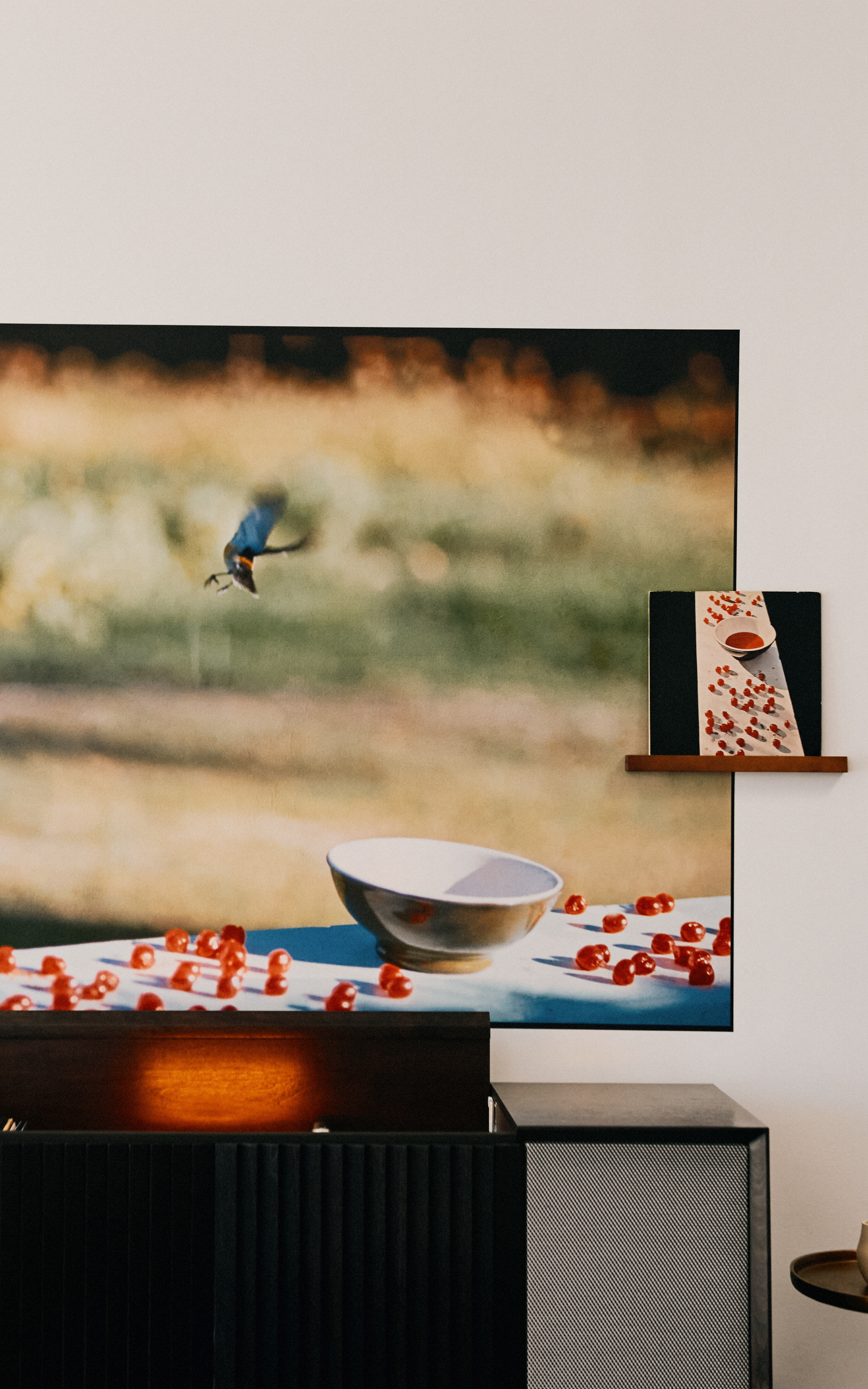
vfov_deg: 27.8
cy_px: 697
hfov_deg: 17.6
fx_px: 2801
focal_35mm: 74
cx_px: 268
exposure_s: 1/125
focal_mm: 48
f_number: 5
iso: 400
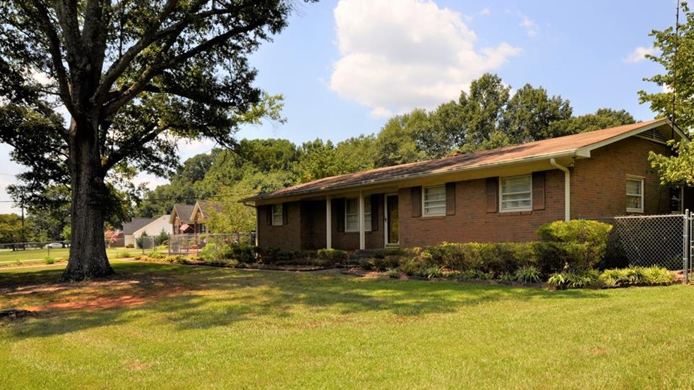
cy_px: 191
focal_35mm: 25
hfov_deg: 75.0
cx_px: 358
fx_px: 452
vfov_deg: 46.7
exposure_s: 1/200
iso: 200
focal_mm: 15
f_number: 14
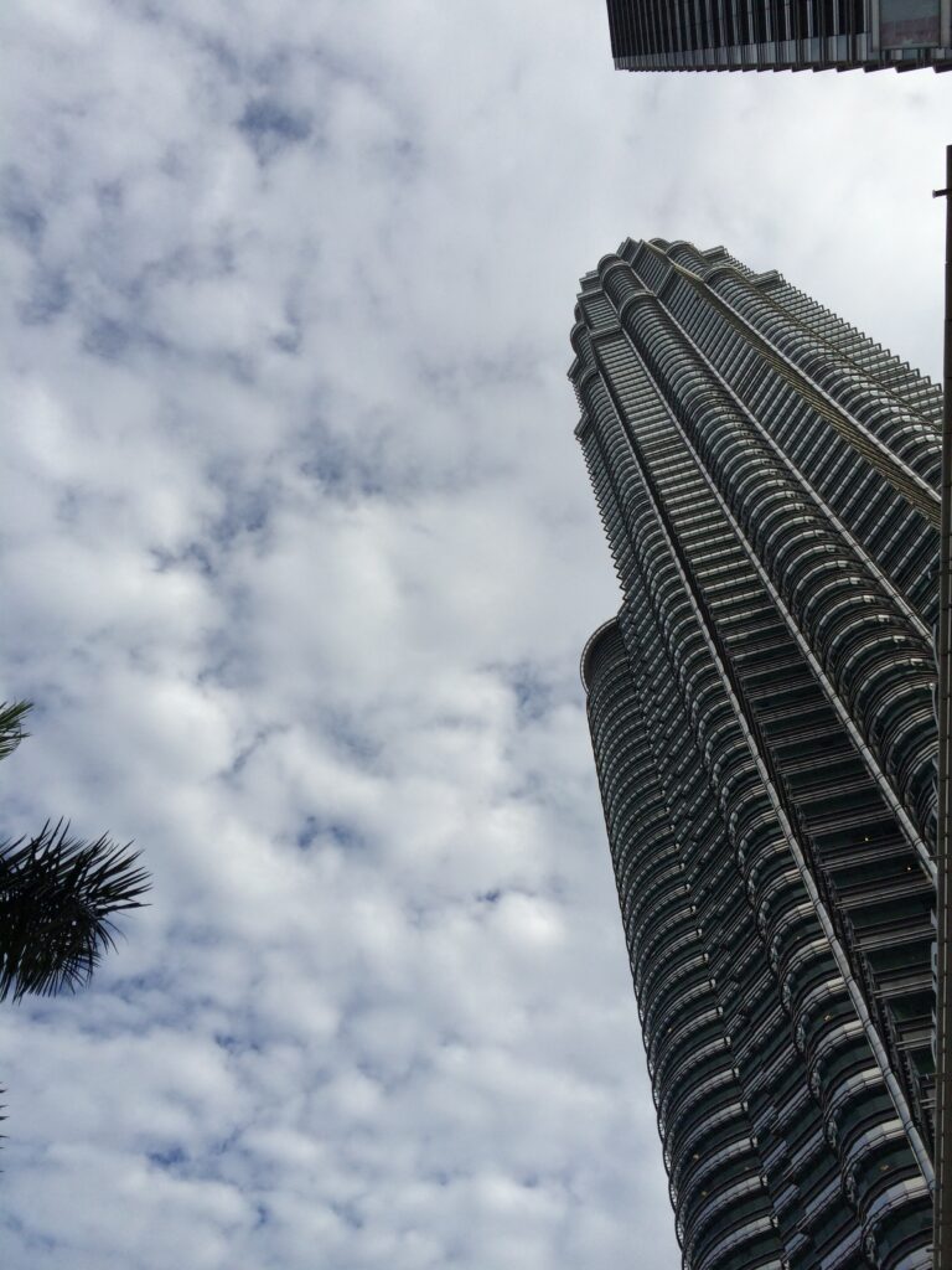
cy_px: 635
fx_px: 1063
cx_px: 476
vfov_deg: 61.7
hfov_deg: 48.2
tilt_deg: +62.3
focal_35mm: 29
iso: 32
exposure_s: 1/2740
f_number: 2.2
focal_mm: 4.15
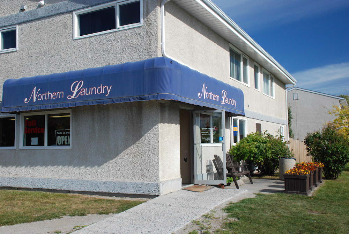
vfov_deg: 37.0
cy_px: 117
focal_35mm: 36
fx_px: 349
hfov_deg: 53.1
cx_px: 174
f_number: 10
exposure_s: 1/400
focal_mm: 24
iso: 800
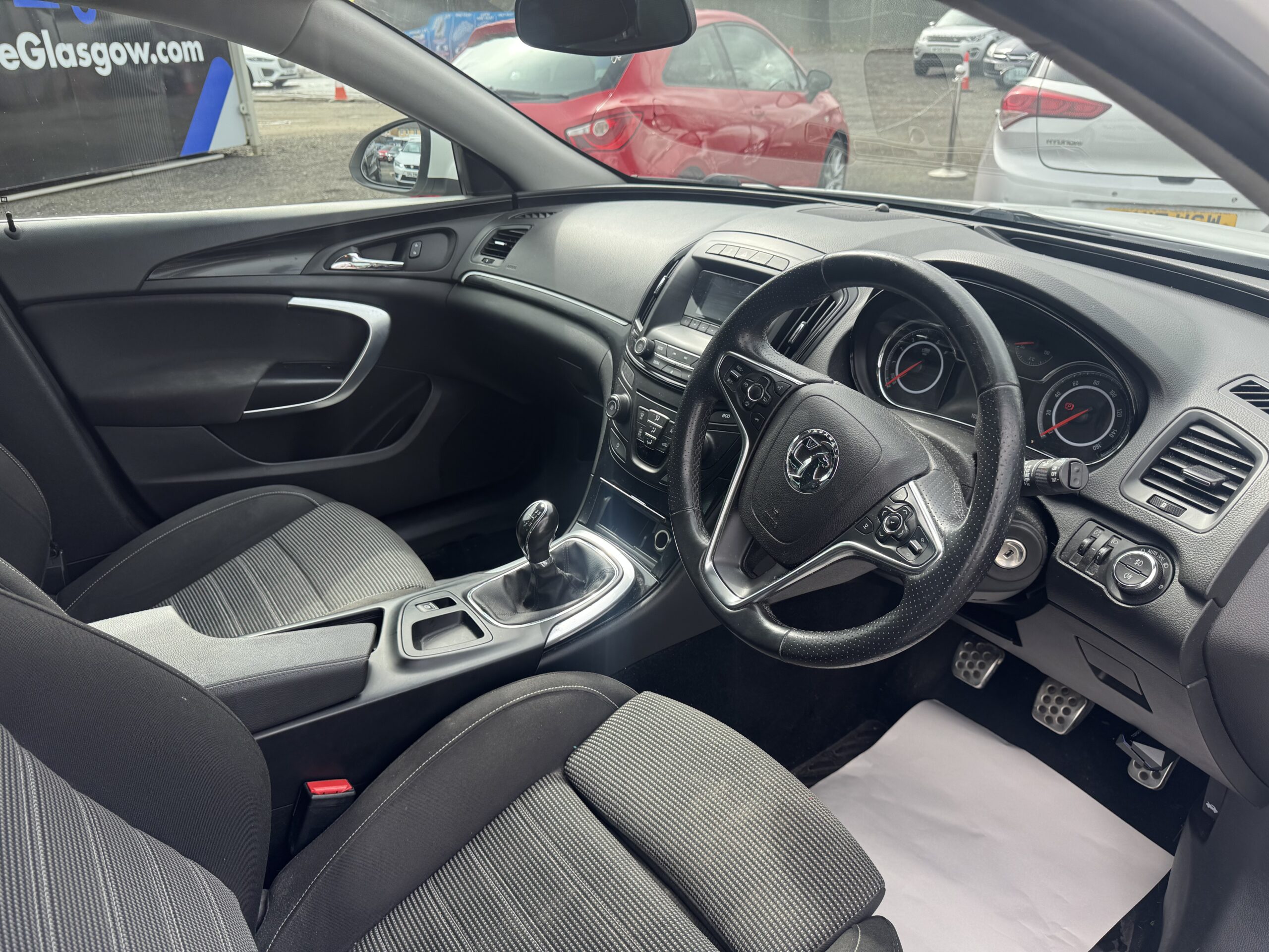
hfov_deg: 71.6
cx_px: 634
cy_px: 476
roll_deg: +0.9
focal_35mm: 24
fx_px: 880
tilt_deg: -25.6
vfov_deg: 56.8
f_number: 1.78
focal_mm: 6.76
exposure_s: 1/693
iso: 80
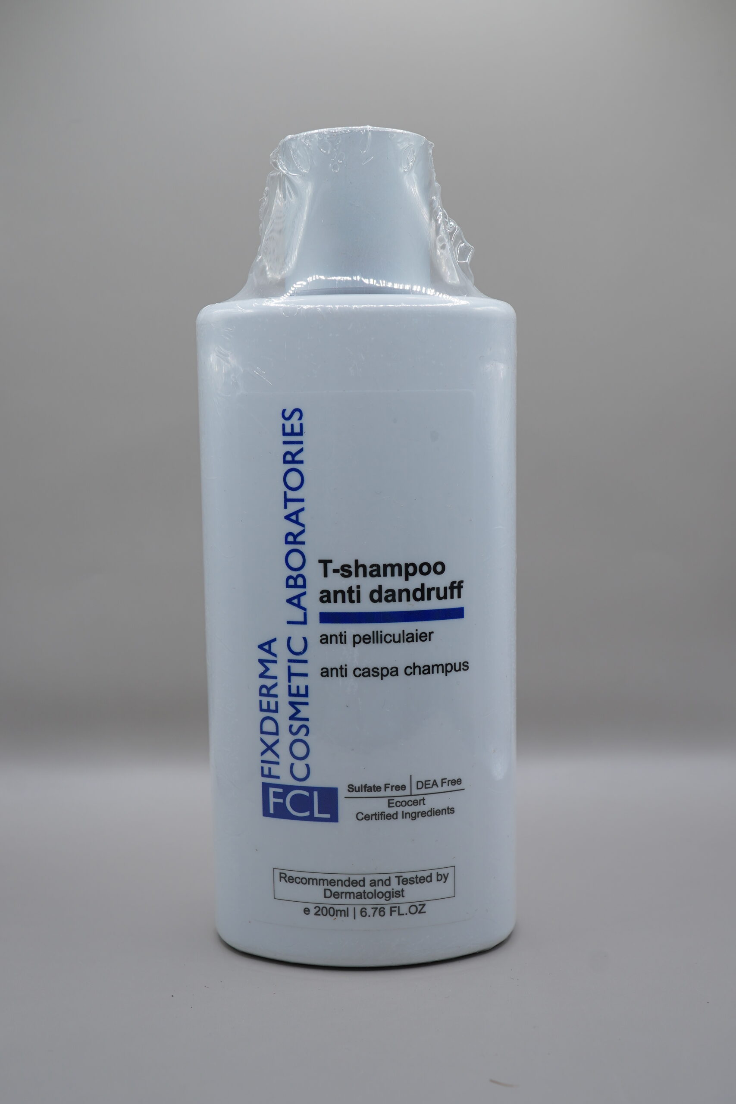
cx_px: 368
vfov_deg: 53.1
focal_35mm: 36
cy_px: 552
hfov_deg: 36.9
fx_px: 1104
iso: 160
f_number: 6.3
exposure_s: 1/80
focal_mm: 24
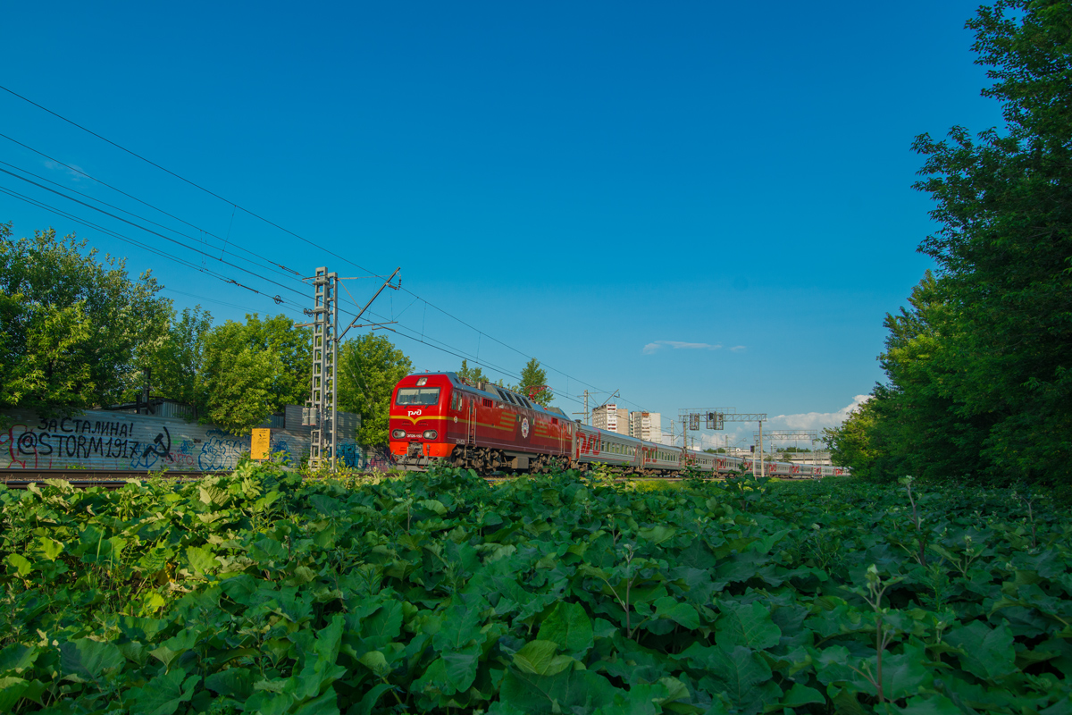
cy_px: 358
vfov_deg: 73.7
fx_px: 476
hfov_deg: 96.7
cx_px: 536
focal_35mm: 16
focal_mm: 16
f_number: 7.1
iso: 200
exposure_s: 1/500
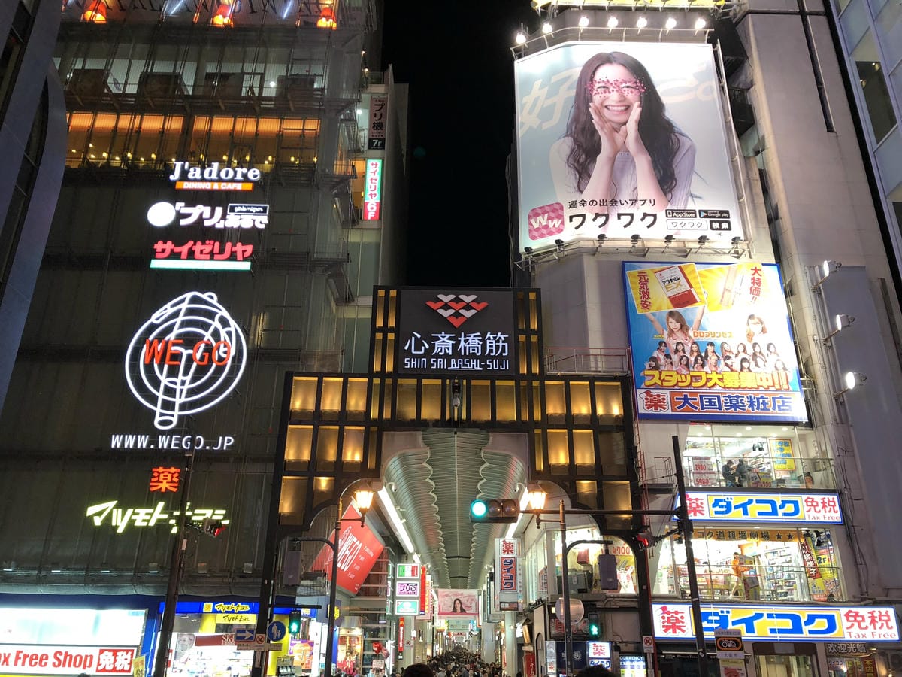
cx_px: 451
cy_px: 338
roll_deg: -1.2
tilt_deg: +22.1
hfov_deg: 61.7
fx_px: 756
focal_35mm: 29
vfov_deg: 48.2
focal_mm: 3.99
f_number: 1.8
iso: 40
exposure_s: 1/24
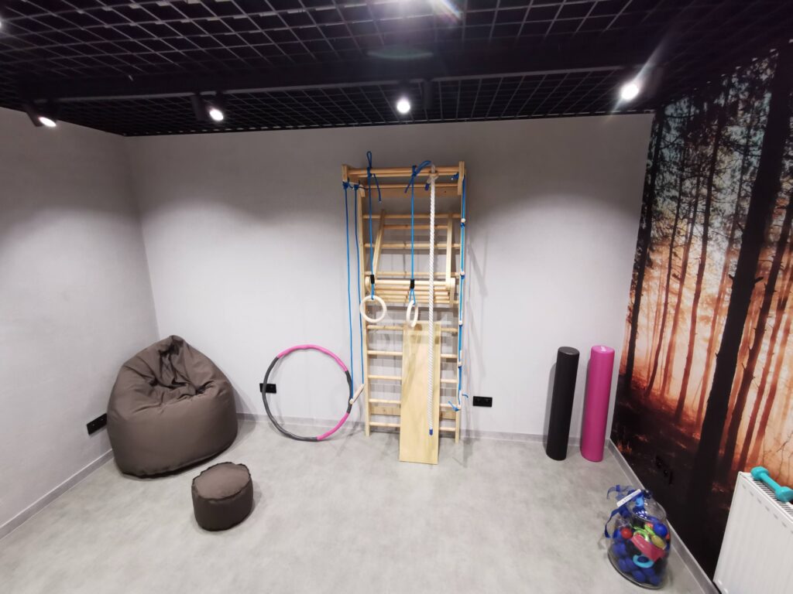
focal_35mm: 16
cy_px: 297
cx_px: 396
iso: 400
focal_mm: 2.35
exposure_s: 1/24
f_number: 2.2
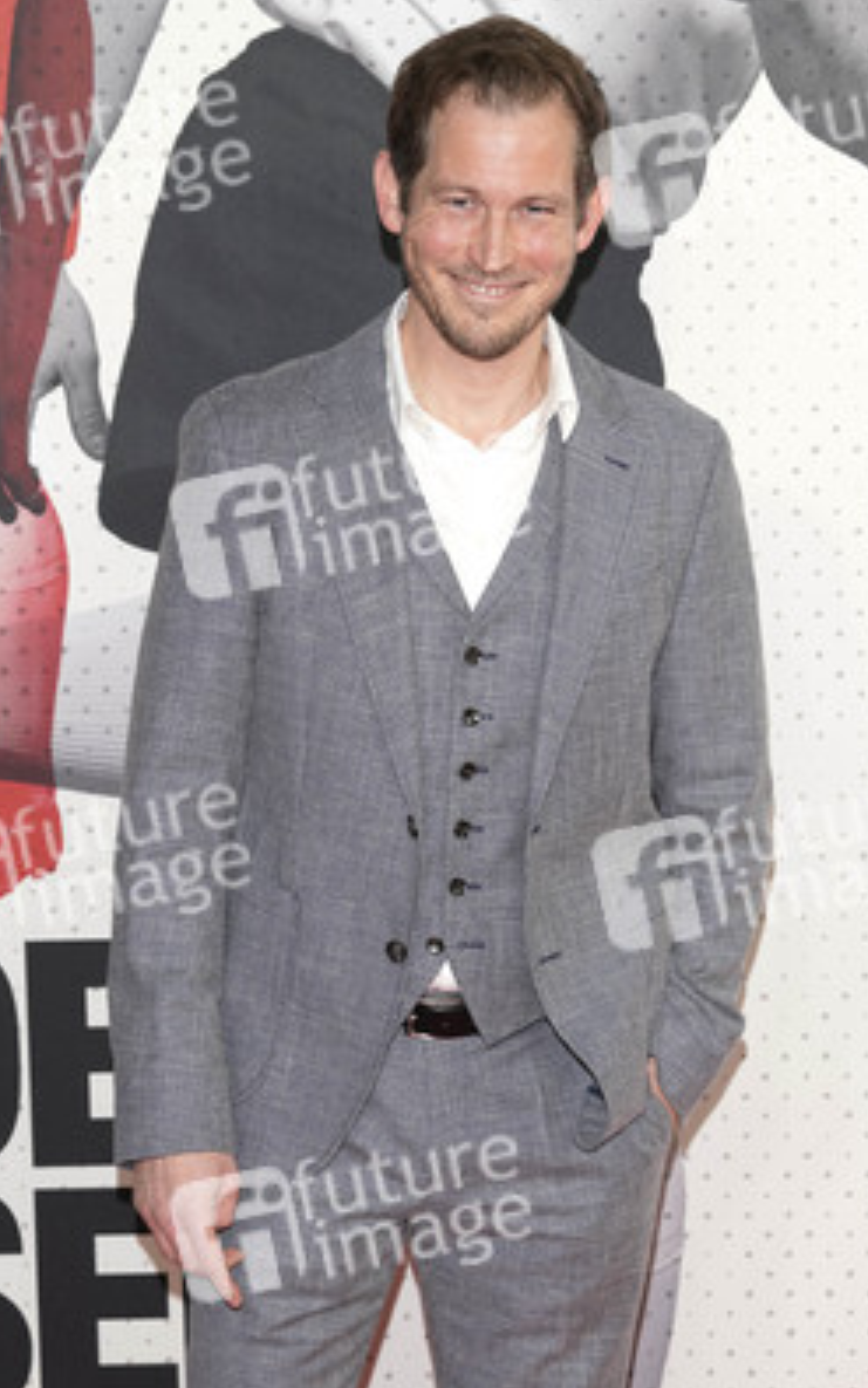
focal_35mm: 100
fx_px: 3784
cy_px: 692
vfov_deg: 20.8
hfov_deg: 13.1
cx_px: 453
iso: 1600
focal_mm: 97
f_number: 8
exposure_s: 1/250
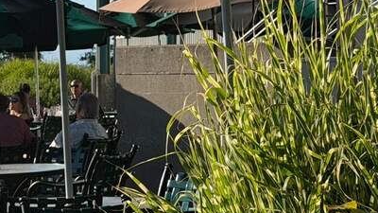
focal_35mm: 157
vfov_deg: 7.7
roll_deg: +0.4
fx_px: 1574
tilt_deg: +3.8
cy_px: -1
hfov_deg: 13.3
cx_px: -83
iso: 64
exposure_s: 1/5587
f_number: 1.78
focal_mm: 6.76
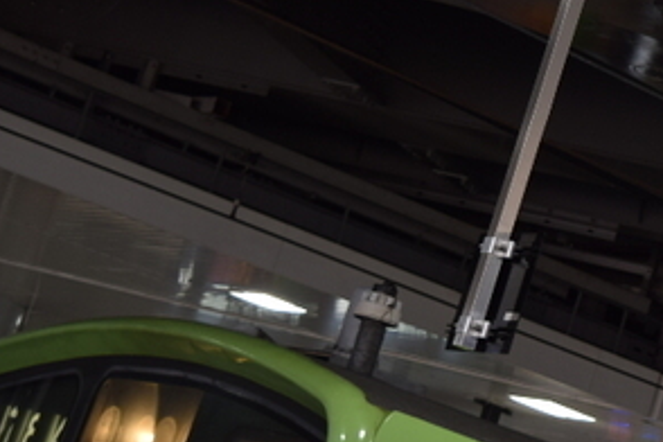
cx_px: 805
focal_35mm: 147
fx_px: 2707
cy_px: 77
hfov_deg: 13.6
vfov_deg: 9.3
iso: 100
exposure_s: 1/25
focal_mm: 36
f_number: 4.8
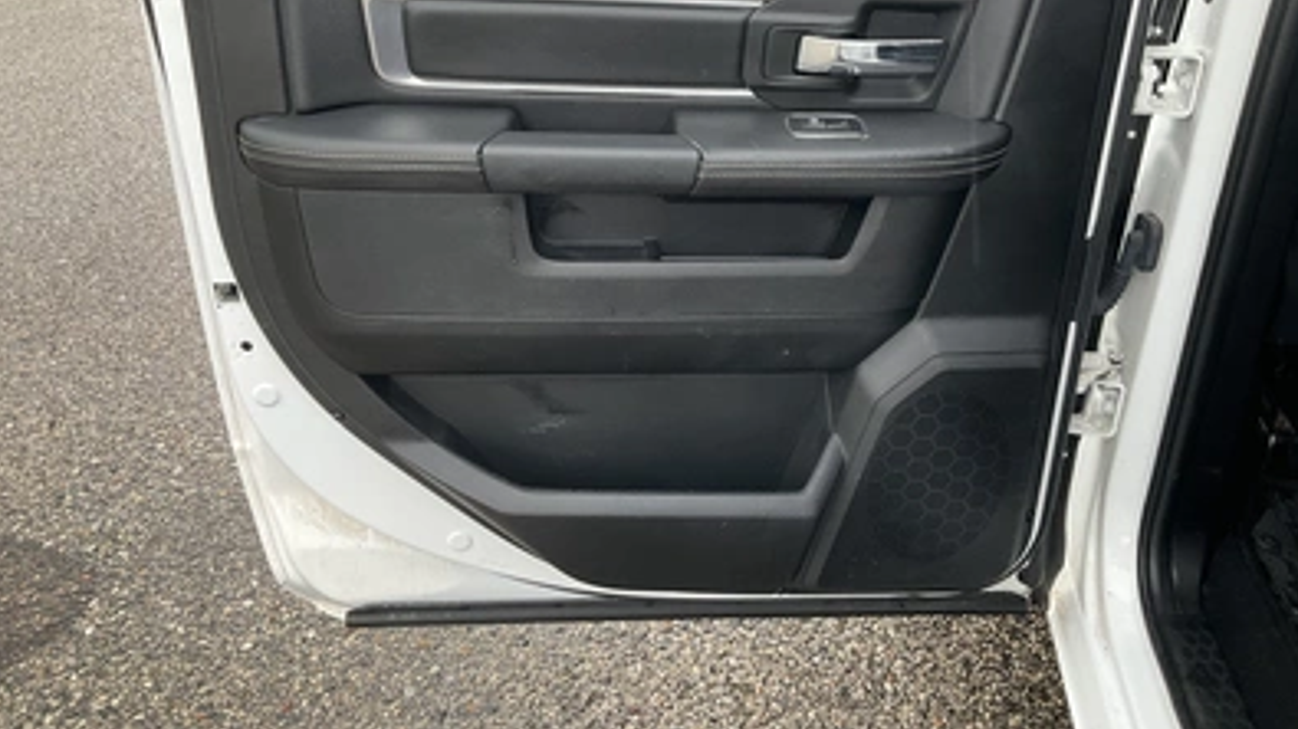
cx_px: 644
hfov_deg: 61.0
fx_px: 1101
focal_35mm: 32
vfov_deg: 36.3
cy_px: 240
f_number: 1.8
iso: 64
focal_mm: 3
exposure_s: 1/95
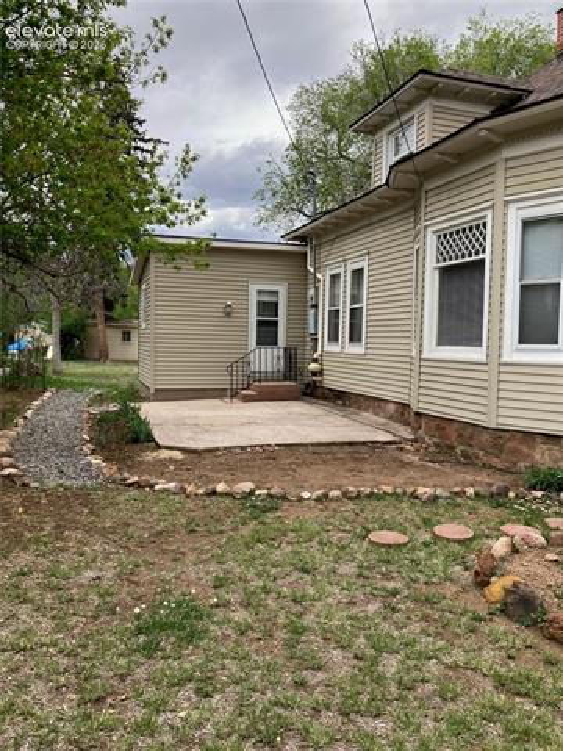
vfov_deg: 63.4
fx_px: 607
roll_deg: -1.1
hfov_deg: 49.7
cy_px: 376
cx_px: 282
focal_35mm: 28
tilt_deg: -1.3
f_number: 1.8
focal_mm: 3.99
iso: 20
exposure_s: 1/1091
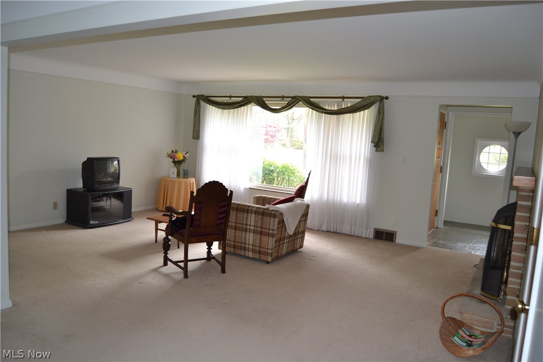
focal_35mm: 27
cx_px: 272
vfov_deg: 47.9
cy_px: 181
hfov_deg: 67.4
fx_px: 407
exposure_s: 1/60
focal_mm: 18
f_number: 3.5
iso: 400
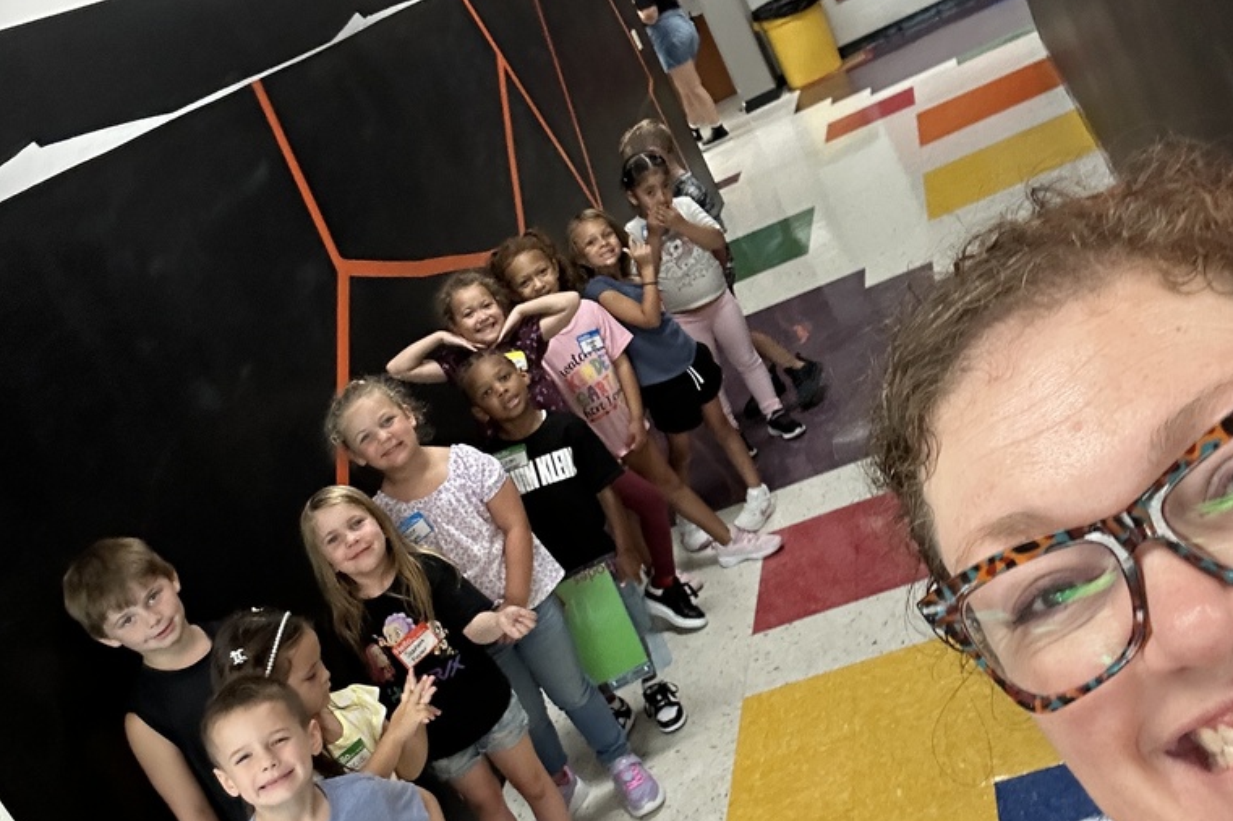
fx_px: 1438
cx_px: 616
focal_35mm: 42
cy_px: 440
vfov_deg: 31.9
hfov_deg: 46.4
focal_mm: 2.69
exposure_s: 1/60
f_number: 1.9
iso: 125
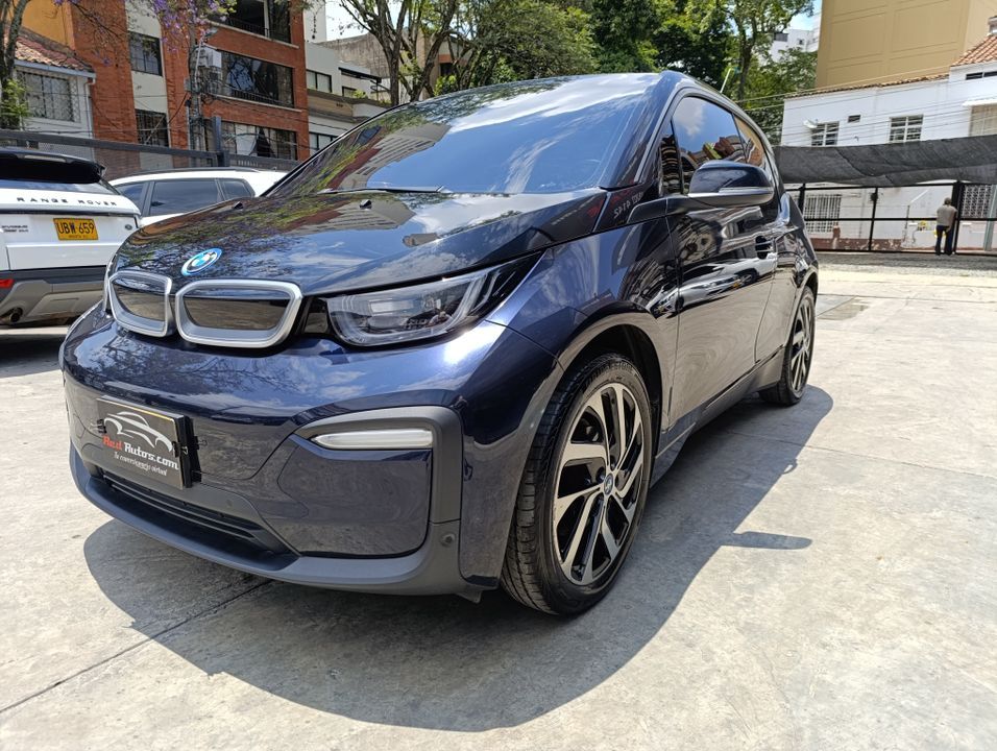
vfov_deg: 59.0
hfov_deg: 73.8
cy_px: 376
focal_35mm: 23
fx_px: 663
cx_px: 498
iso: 50
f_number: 1.6
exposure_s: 1/356
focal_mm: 6.14
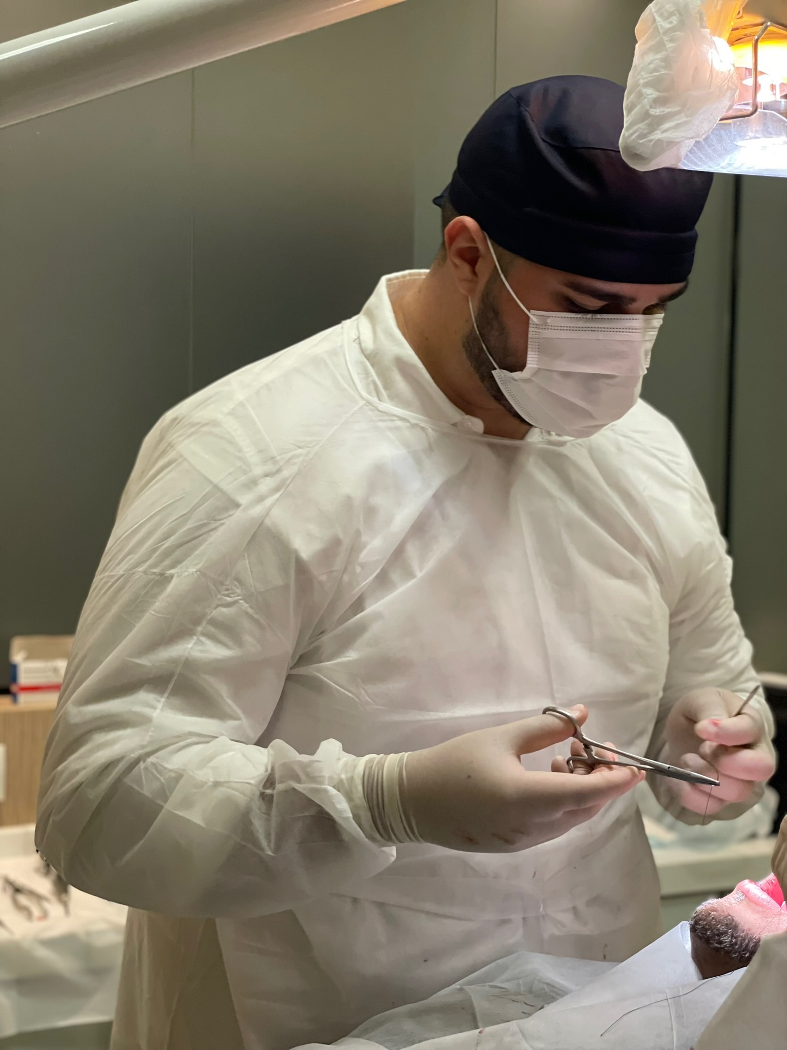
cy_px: 525
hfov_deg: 28.0
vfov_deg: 36.8
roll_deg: -0.6
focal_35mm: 52
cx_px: 394
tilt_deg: -1.1
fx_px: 1576
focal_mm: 6
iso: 200
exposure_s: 1/120
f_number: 2
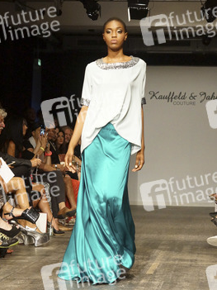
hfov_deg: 12.9
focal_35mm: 115
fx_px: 962
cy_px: 150
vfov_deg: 17.1
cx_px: 108
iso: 1600
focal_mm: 50
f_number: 2.8
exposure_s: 1/400
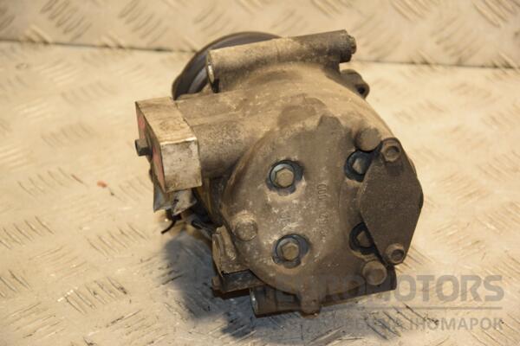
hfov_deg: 17.1
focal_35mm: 120
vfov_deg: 11.4
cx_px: 260
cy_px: 173
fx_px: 1733
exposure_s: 1/125
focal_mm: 80
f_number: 5.3
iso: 800
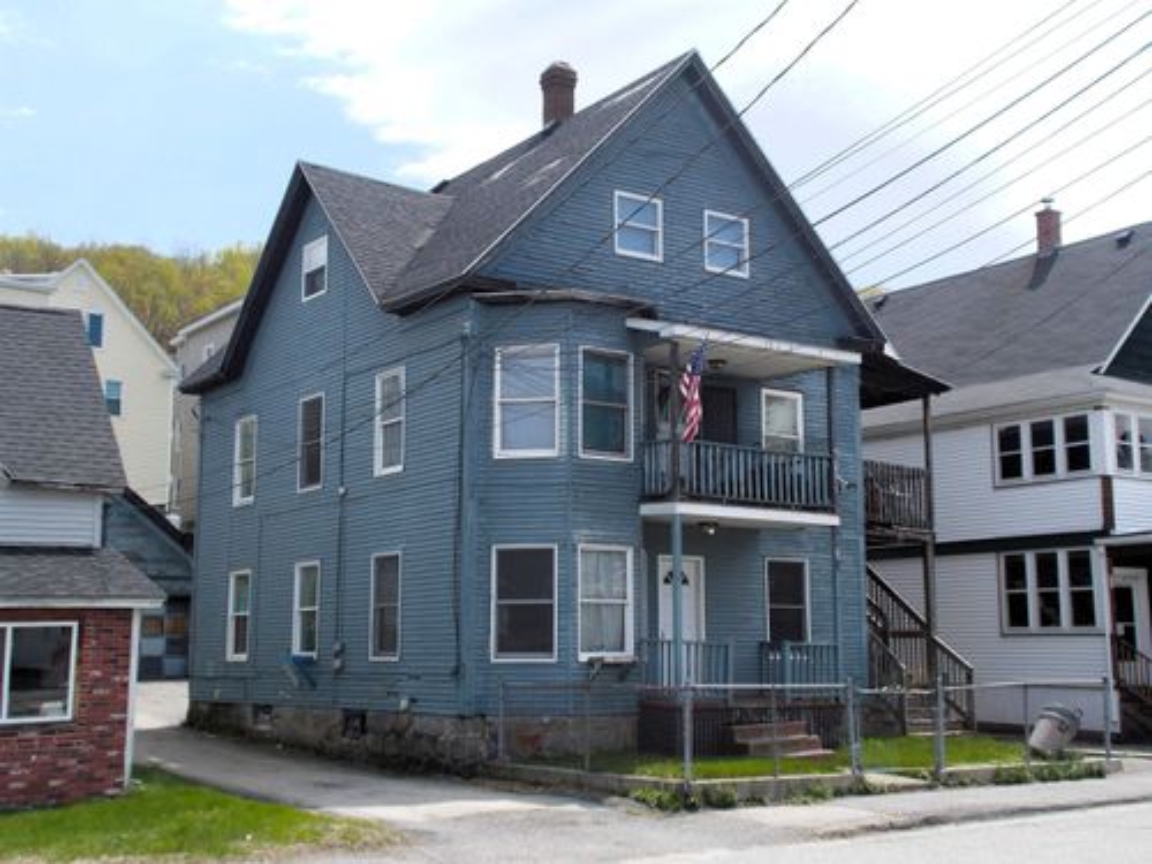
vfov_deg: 32.9
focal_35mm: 44
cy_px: 432
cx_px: 576
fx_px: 1464
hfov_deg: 42.9
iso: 80
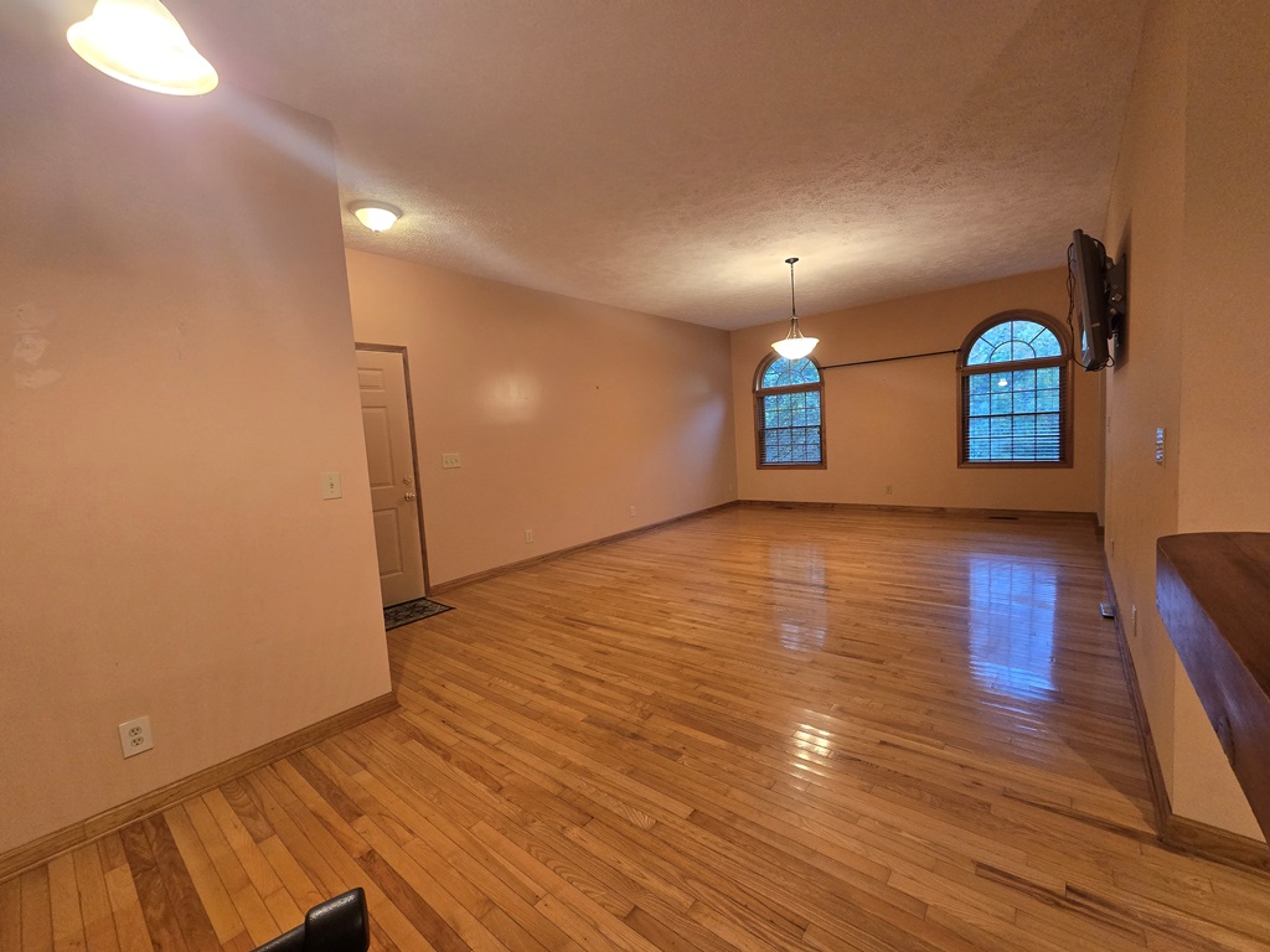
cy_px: 476
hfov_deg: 106.2
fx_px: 477
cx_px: 635
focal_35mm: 13
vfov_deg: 89.9
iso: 320
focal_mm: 2.2
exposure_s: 1/60
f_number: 2.2
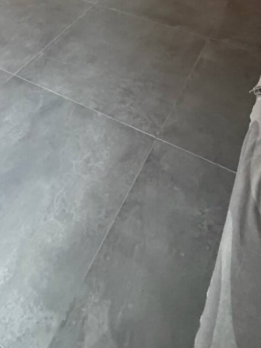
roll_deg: -1.2
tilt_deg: -13.7
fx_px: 402
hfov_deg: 36.0
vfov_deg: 33.5
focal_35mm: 40
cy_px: -109
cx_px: 121
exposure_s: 1/60
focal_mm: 2.22
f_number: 2.2
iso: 500
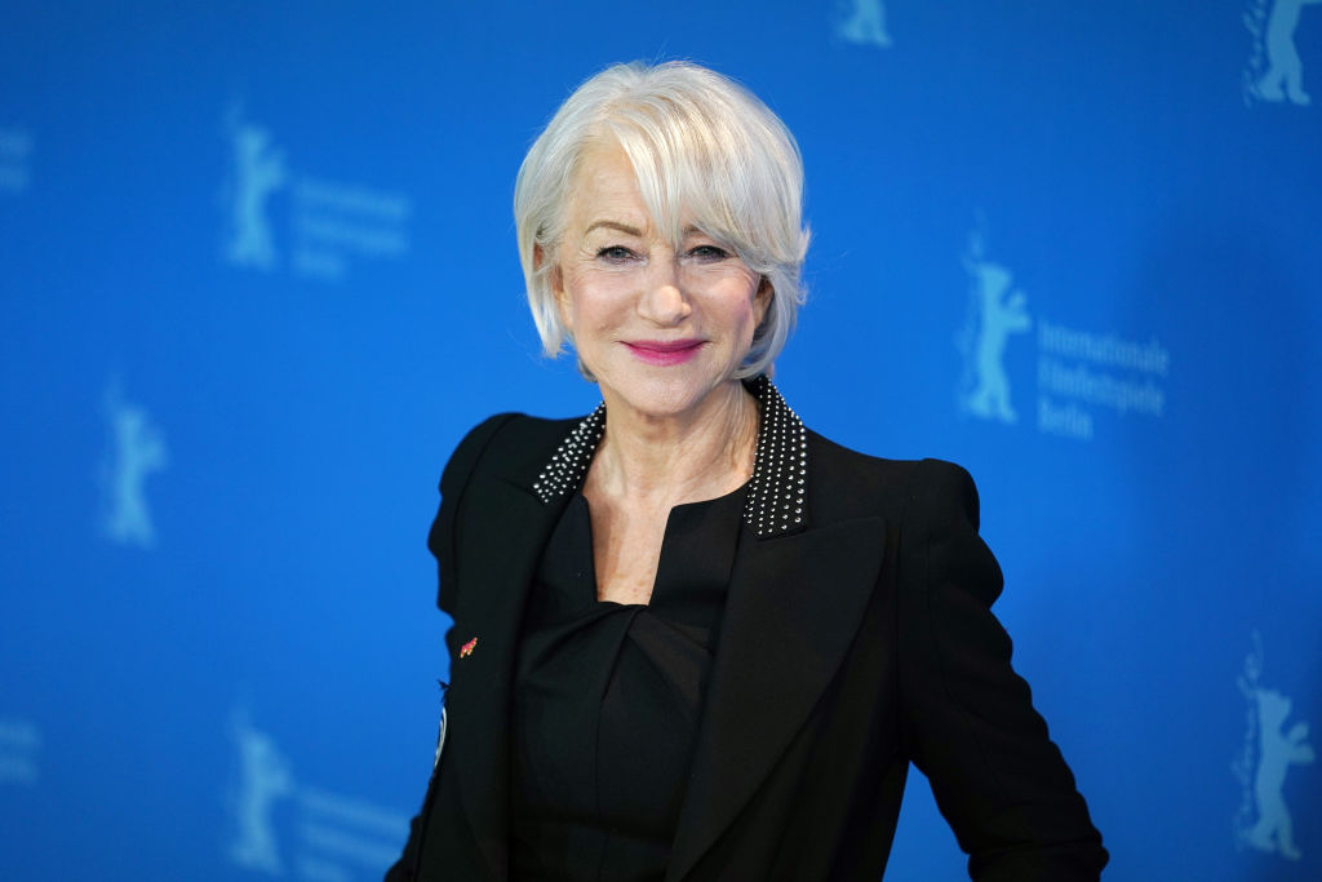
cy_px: 441
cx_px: 661
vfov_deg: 6.9
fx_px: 7345
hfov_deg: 10.3
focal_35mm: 200
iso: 1000
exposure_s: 1/320
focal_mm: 200
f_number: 2.8
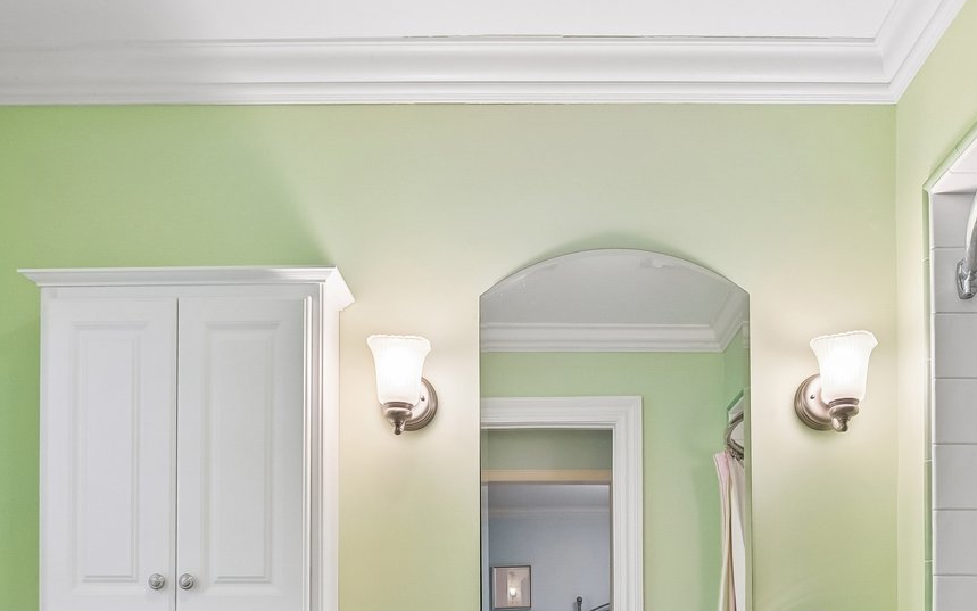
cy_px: 631
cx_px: 527
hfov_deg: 56.6
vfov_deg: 33.6
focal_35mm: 34
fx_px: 905
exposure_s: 1/100
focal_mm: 14
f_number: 6.3
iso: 800
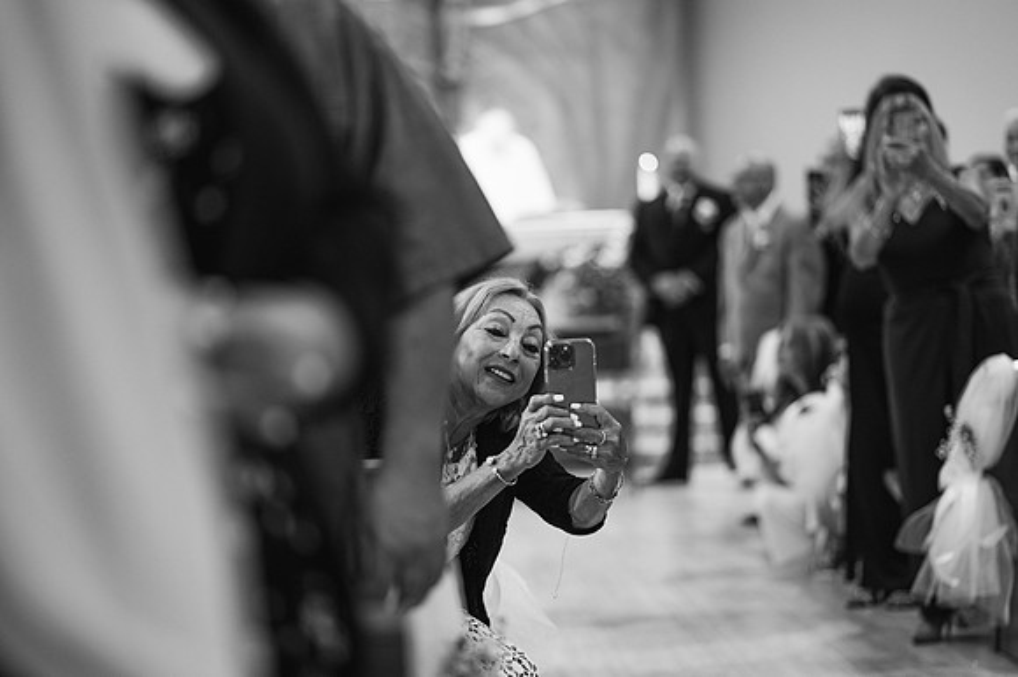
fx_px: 2478
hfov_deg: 23.2
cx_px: 509
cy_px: 338
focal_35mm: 88
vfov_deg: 15.6
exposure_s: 1/160
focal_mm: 85
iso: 400
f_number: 1.8
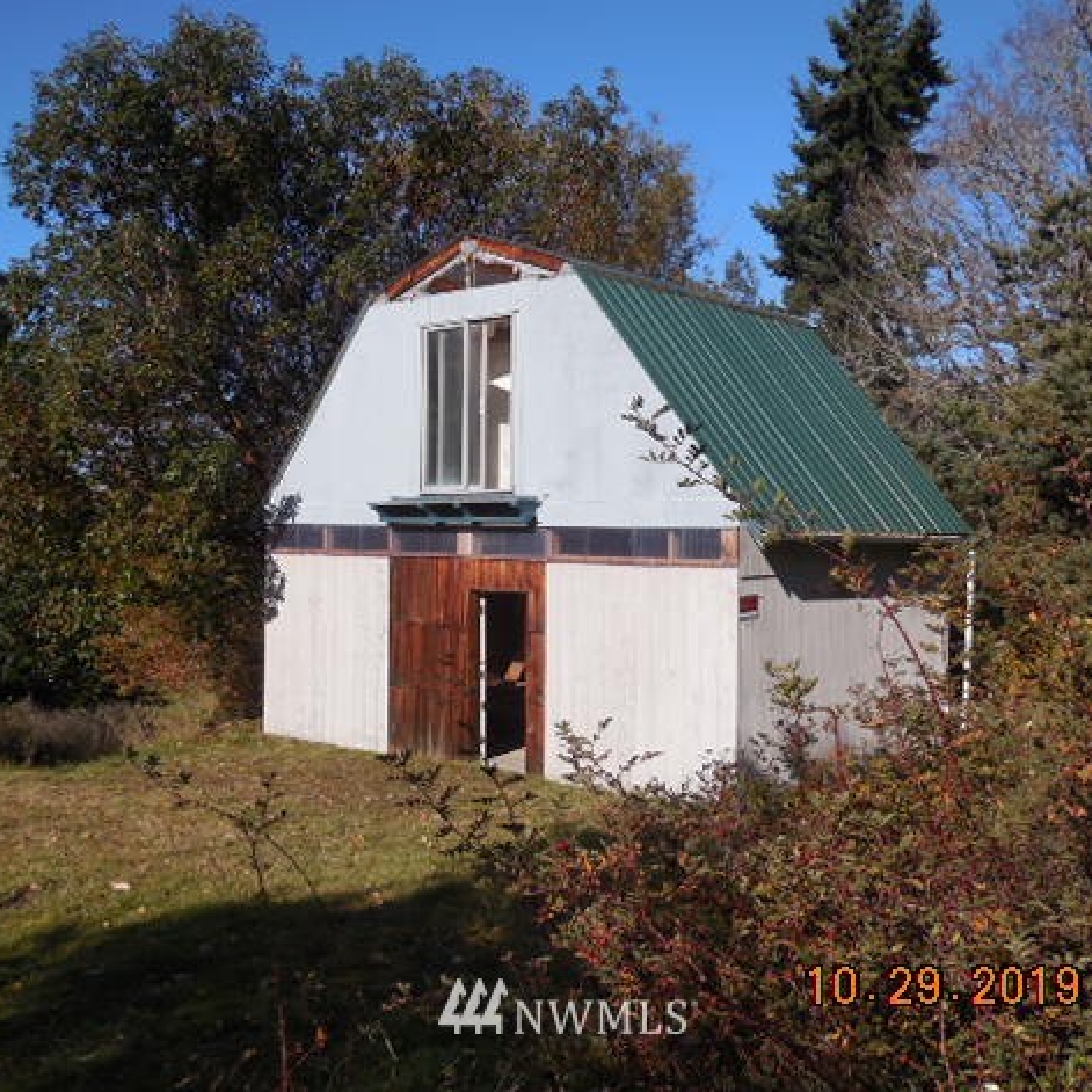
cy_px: 538
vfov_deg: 46.0
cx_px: 568
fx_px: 1285
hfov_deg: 46.0
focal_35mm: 36
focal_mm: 5.3
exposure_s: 1/1250
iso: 125
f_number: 3.2
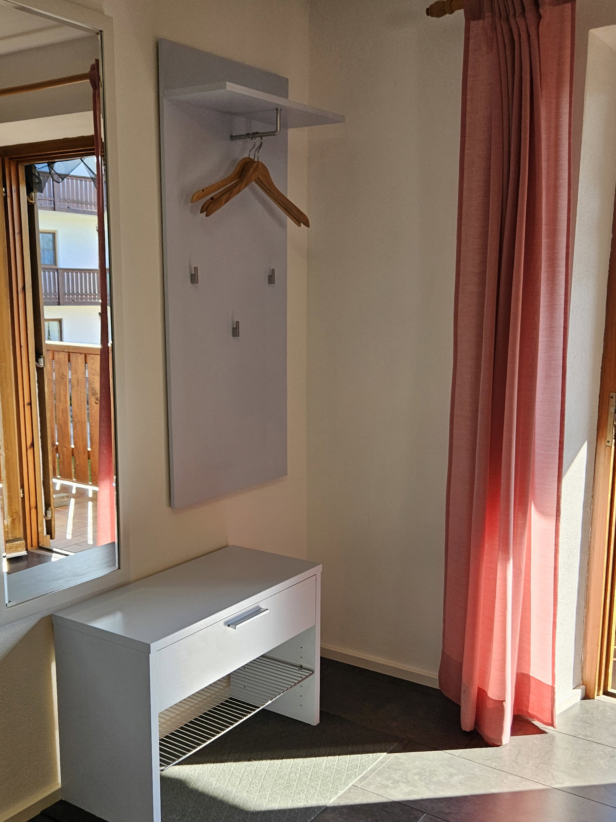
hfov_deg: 38.6
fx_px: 878
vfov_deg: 50.0
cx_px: 262
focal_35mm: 37
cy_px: 469
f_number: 1.8
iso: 64
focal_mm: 5.4
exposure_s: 1/359
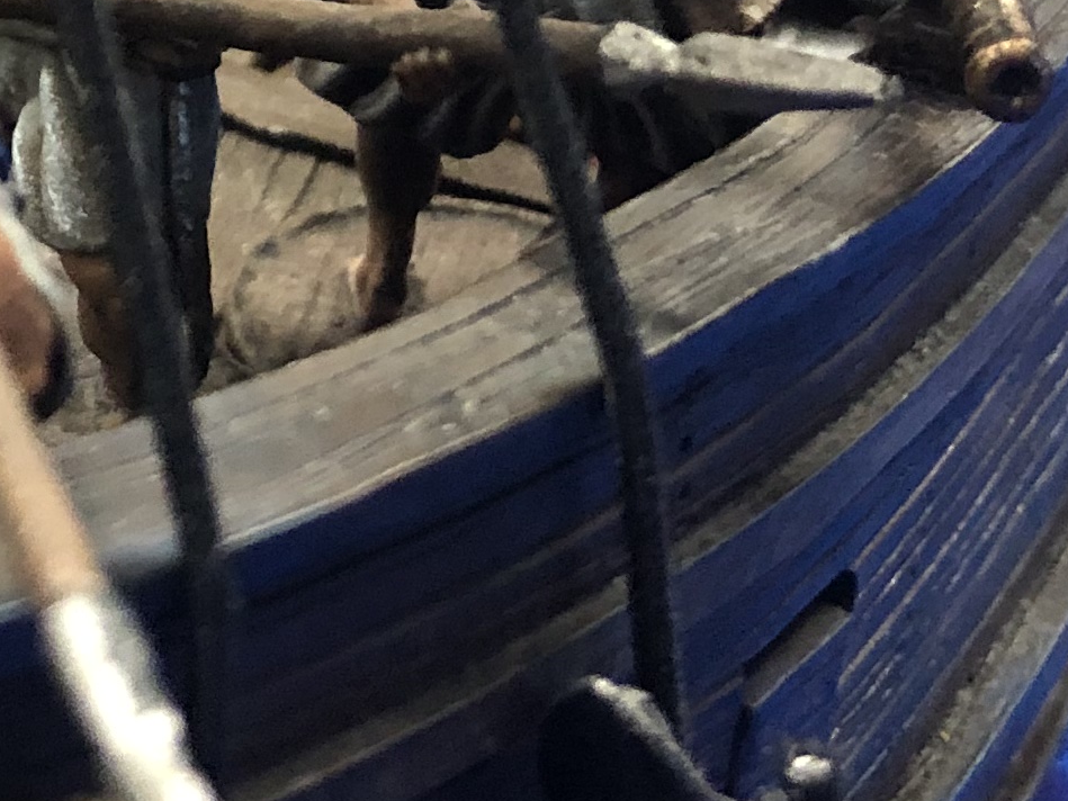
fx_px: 3672
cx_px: -495
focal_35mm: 119
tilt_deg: -21.2
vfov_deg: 11.9
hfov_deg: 15.4
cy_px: -381
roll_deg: -1.6
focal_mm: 3.99
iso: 100
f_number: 1.8
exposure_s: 1/9
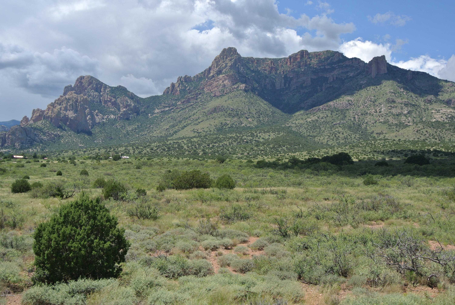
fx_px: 557
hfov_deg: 44.5
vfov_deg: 30.6
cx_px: 228
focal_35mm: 44
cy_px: 152
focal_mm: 16.3
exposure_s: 1/640
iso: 100
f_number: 4.5
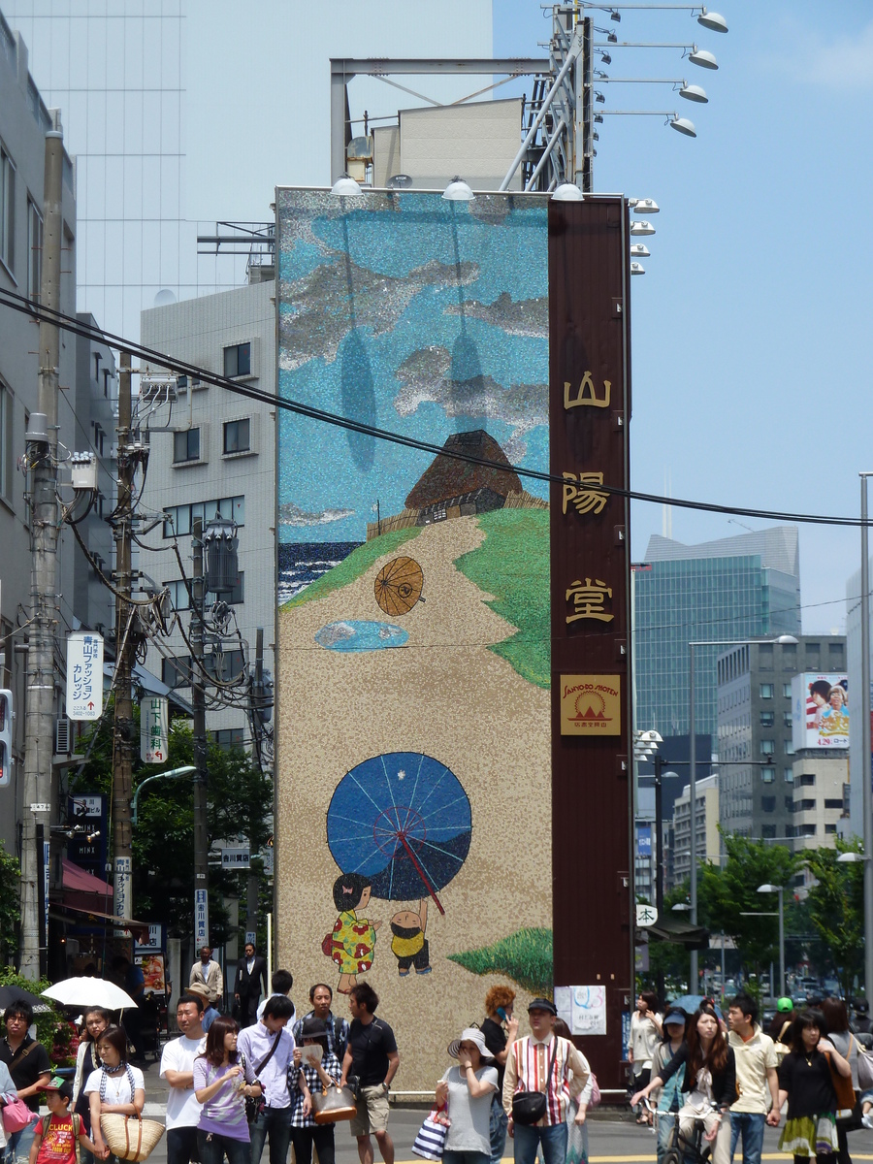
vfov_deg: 20.4
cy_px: 582
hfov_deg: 15.4
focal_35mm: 96
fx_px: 3228
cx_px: 436
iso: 80
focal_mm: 15.8
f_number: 4.3
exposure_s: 1/500
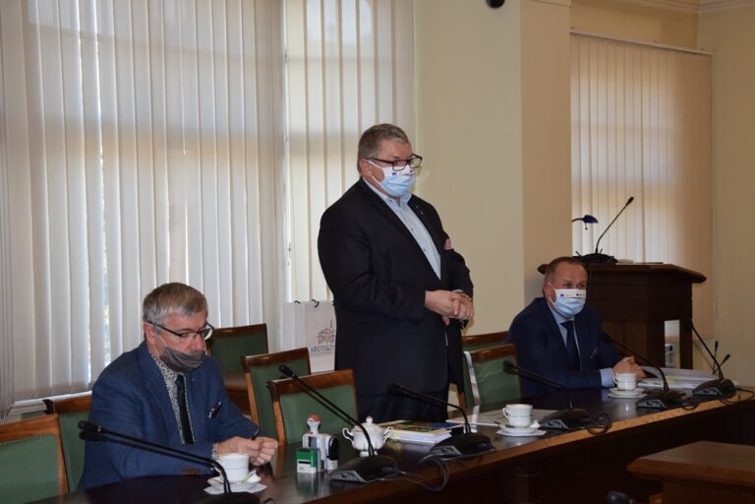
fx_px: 1416
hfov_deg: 29.9
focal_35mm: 68
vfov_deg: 20.2
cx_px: 378
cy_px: 252
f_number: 5
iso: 800
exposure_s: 1/100
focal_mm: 45
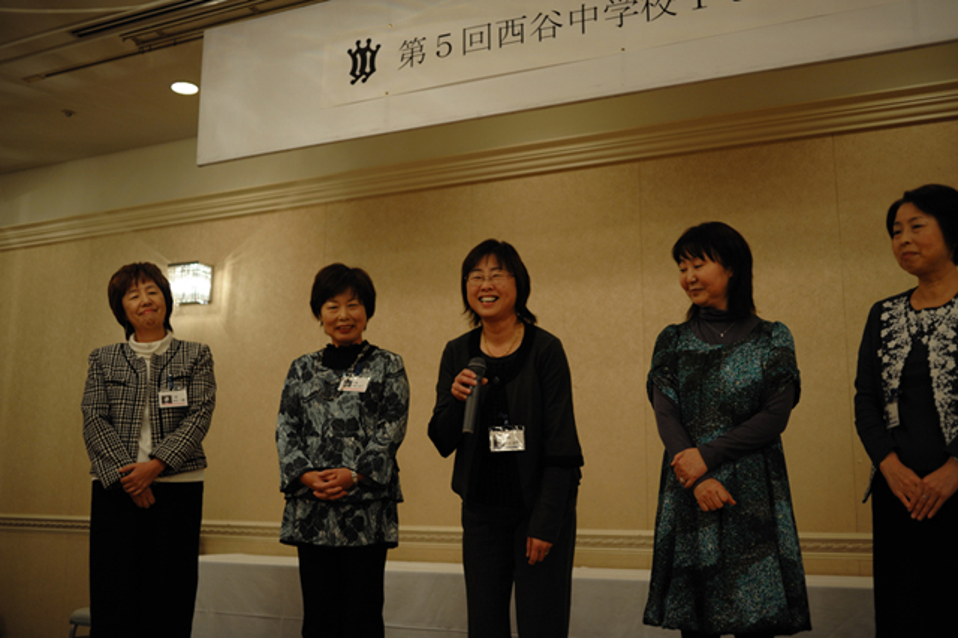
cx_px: 479
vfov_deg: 37.8
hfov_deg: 54.5
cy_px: 319
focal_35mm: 35
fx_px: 931
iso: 720
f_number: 2.8
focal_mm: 35
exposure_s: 1/100
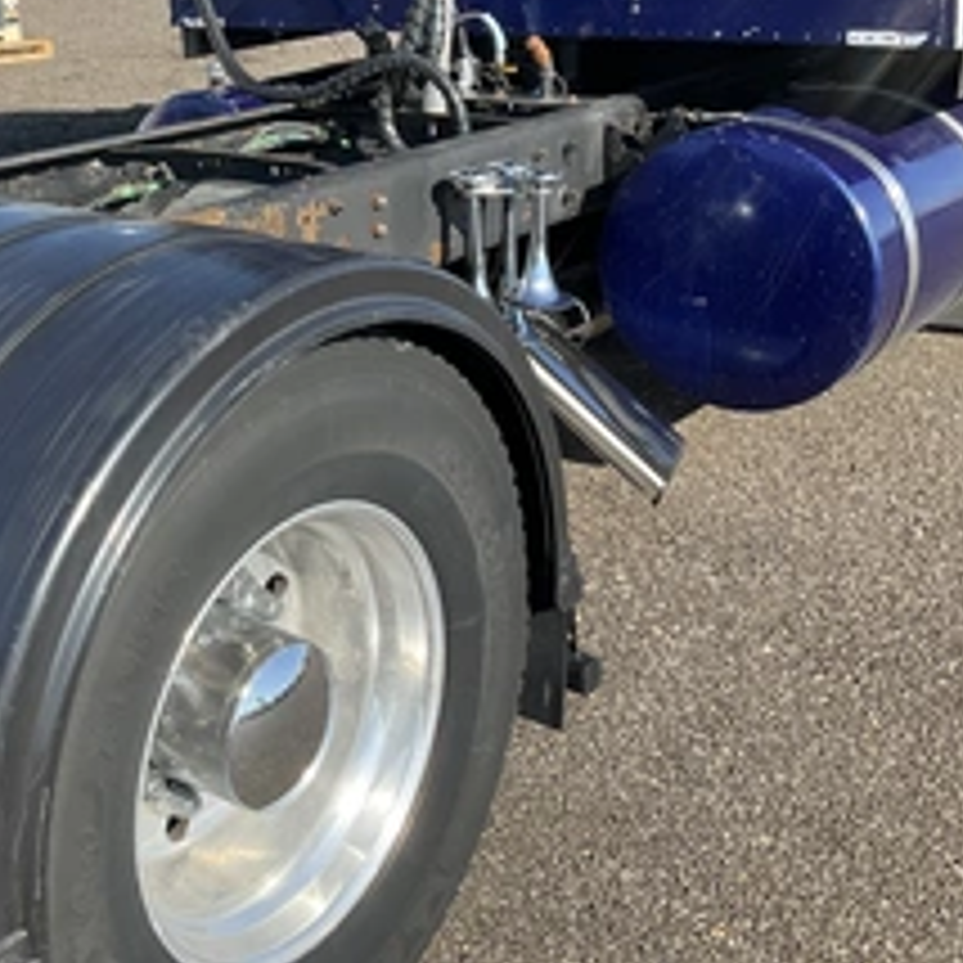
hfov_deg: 34.4
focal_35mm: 48
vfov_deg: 35.0
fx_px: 1511
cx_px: 207
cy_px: 315
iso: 25
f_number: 1.8
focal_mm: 3
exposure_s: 1/855
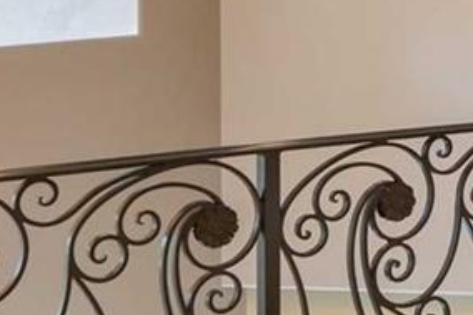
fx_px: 1326
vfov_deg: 13.4
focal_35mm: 101
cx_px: 739
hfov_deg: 17.8
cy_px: 21
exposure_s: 1/30
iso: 320
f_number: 5.6
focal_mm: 14
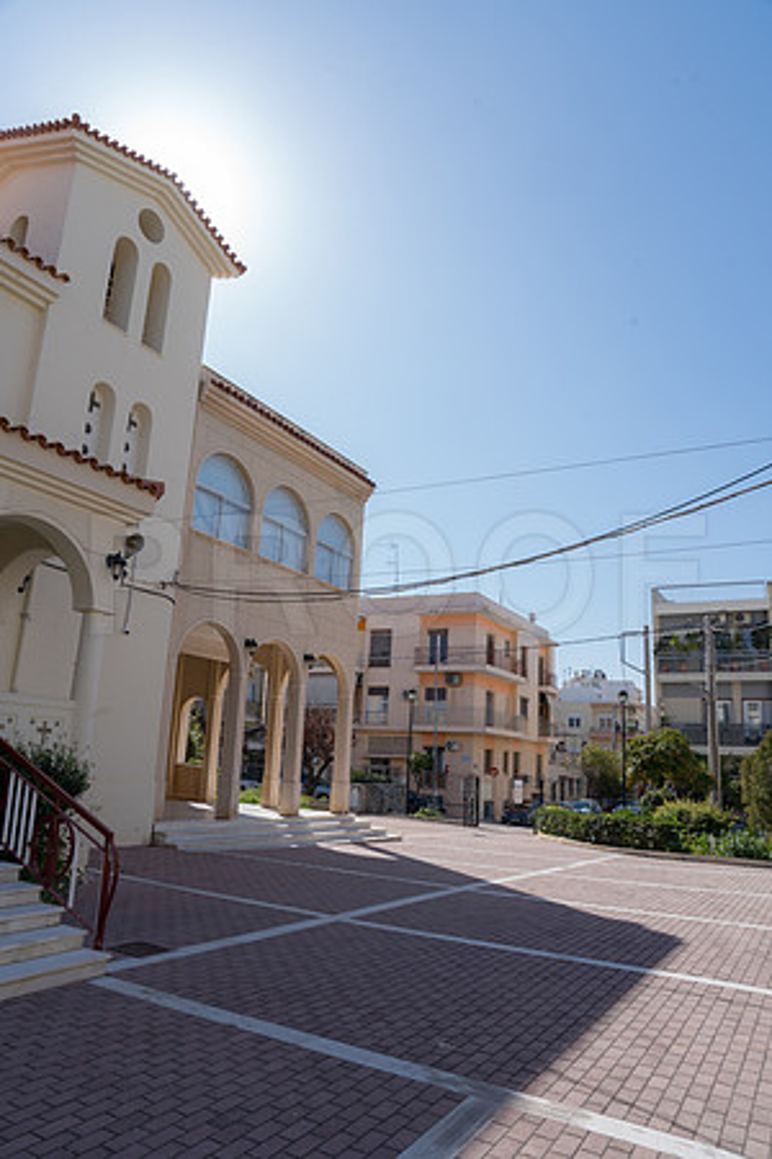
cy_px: 580
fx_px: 772
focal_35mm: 24
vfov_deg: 73.7
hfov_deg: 53.1
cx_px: 386
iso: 250
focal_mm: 24
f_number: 13
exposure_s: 1/160
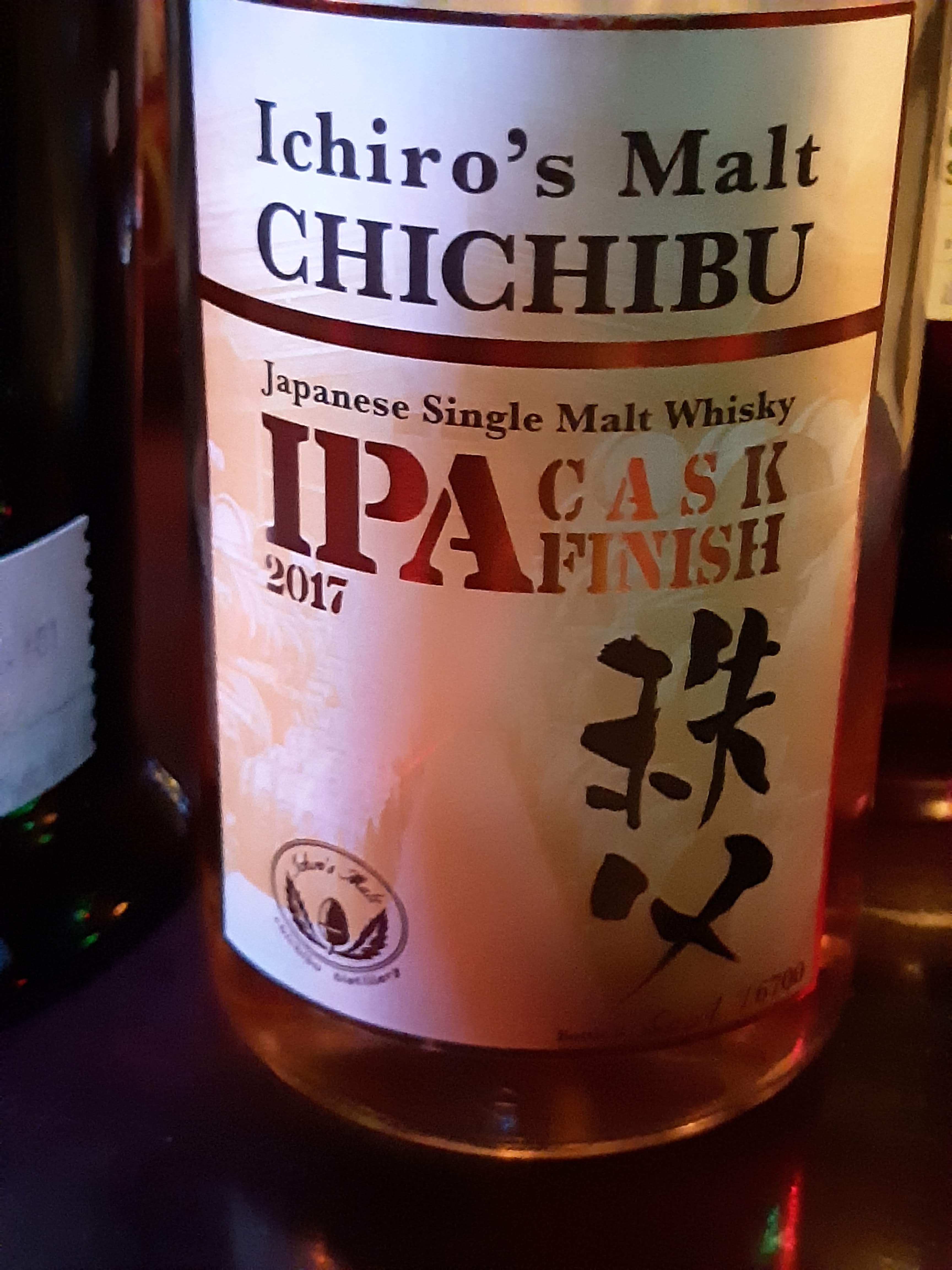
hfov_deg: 53.1
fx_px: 953
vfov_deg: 67.3
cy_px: 635
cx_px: 476
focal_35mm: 26
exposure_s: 1/10
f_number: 1.7
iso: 1250
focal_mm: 3.93
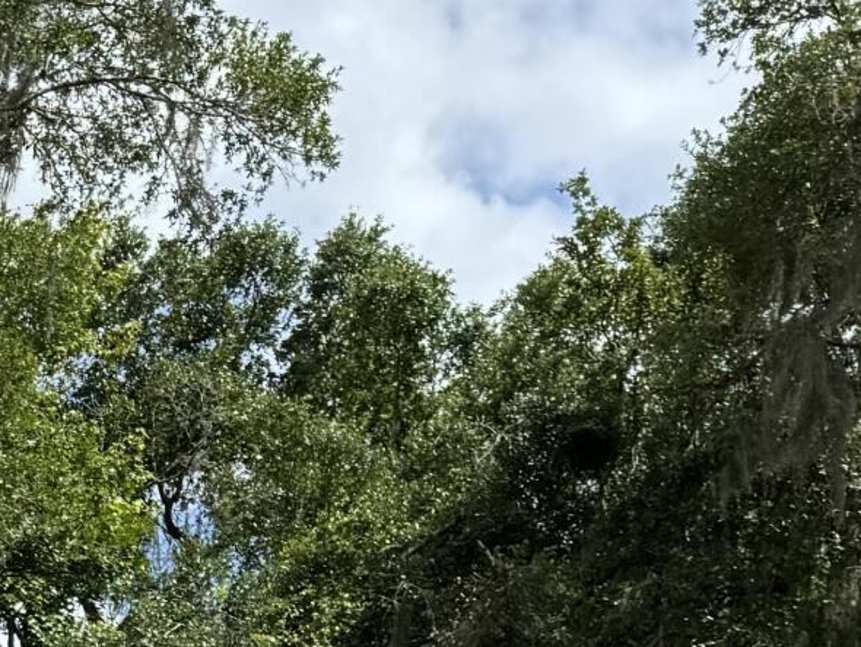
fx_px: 3036
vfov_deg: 11.1
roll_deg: +0.2
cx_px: -950
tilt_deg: +3.5
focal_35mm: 122
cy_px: 1287
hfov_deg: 13.4
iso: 80
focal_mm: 6.76
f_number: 1.78
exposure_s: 1/4310
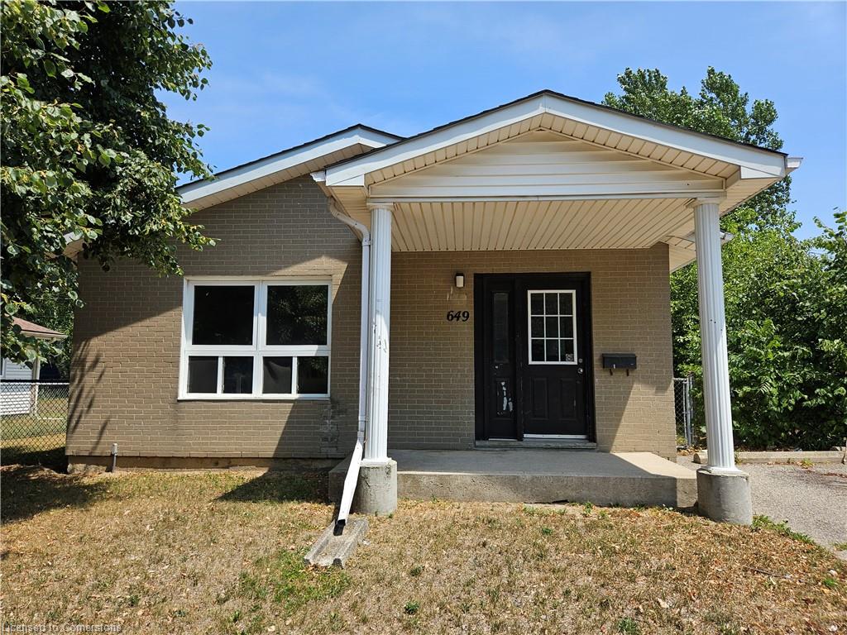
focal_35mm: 23
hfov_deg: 73.9
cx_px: 424
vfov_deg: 58.9
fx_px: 563
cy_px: 318
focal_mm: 5.4
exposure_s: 1/1126
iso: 25
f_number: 1.8
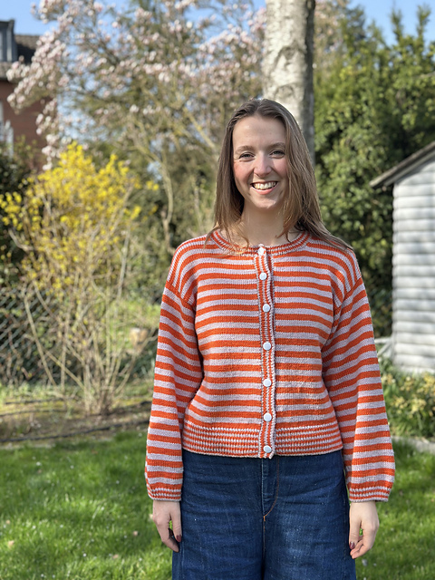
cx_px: 218
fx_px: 804
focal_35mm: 48
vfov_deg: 39.7
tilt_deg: -2.6
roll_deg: +0.9
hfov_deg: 30.3
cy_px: 290
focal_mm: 6.86
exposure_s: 1/1497
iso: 80
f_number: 1.78
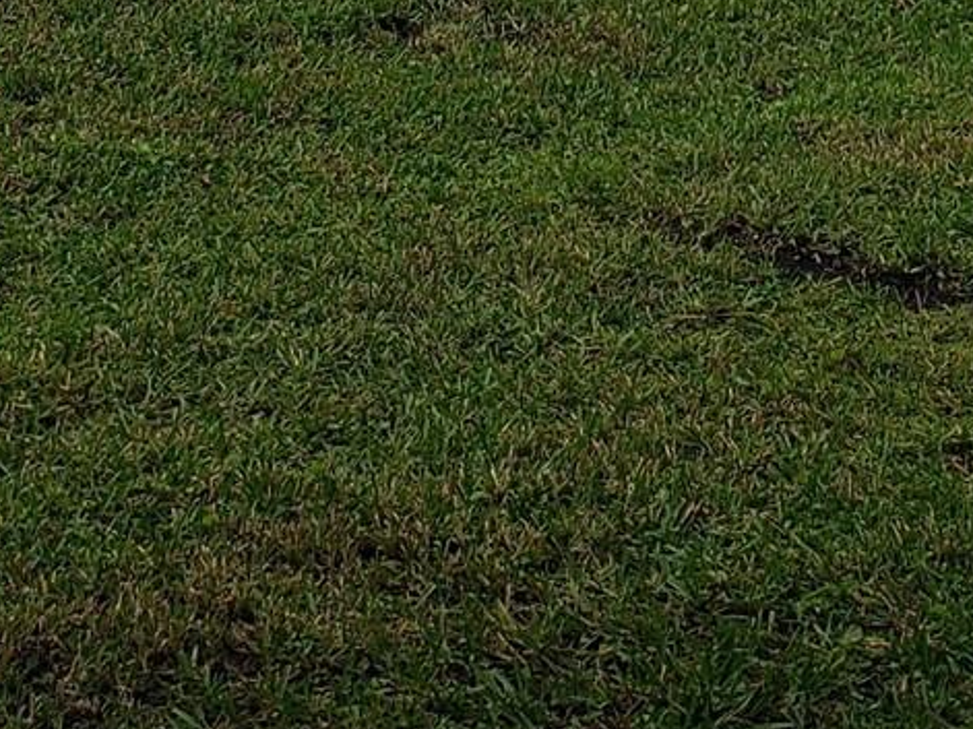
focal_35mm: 113
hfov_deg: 17.4
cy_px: -673
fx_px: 3175
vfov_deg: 11.9
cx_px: 665
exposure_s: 1/1517
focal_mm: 4.3
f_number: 2.4
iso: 50
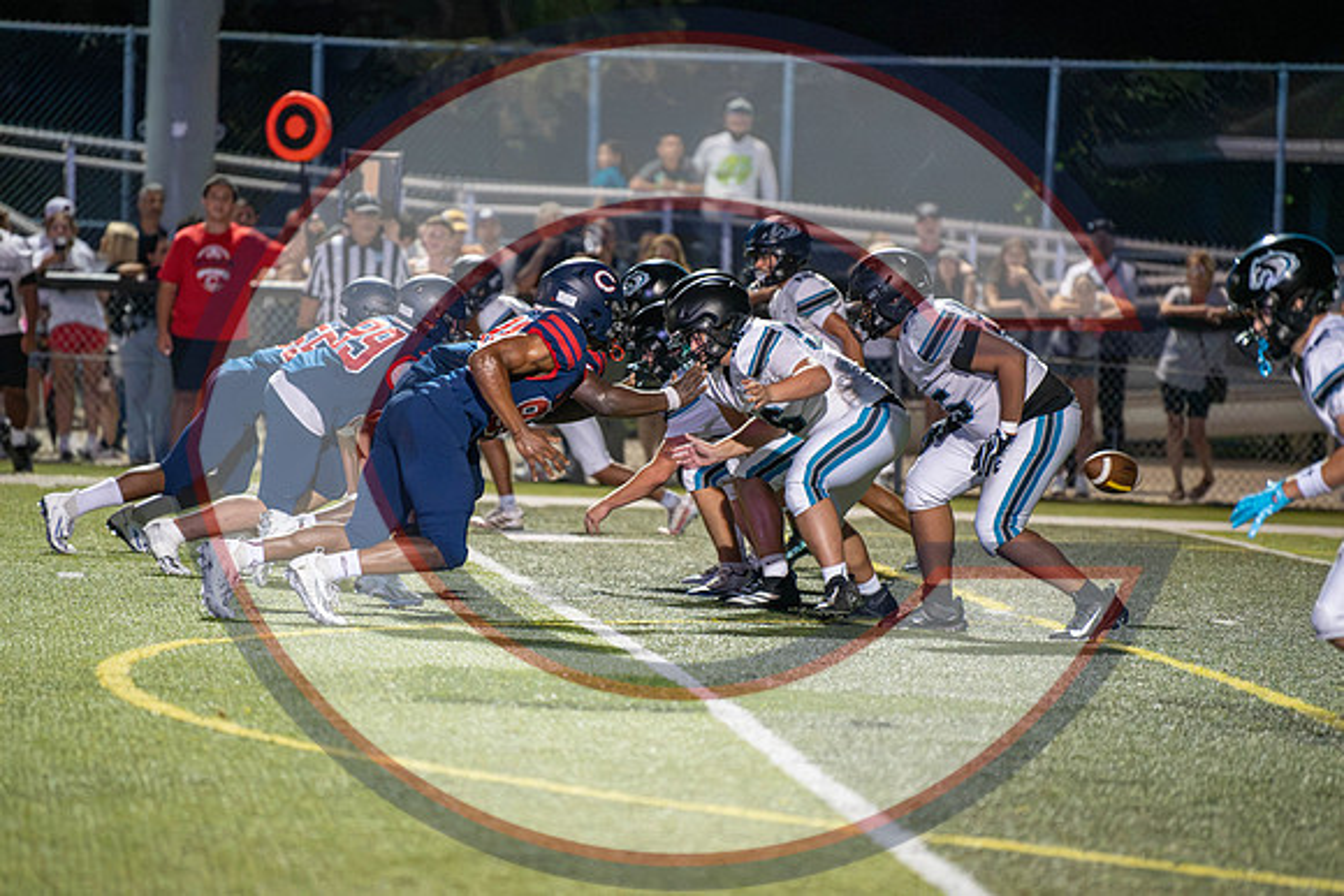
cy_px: 505
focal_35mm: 243
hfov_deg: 8.5
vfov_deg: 5.7
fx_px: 9078
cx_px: 632
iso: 6400
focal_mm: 200
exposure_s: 1/1000
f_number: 2.8
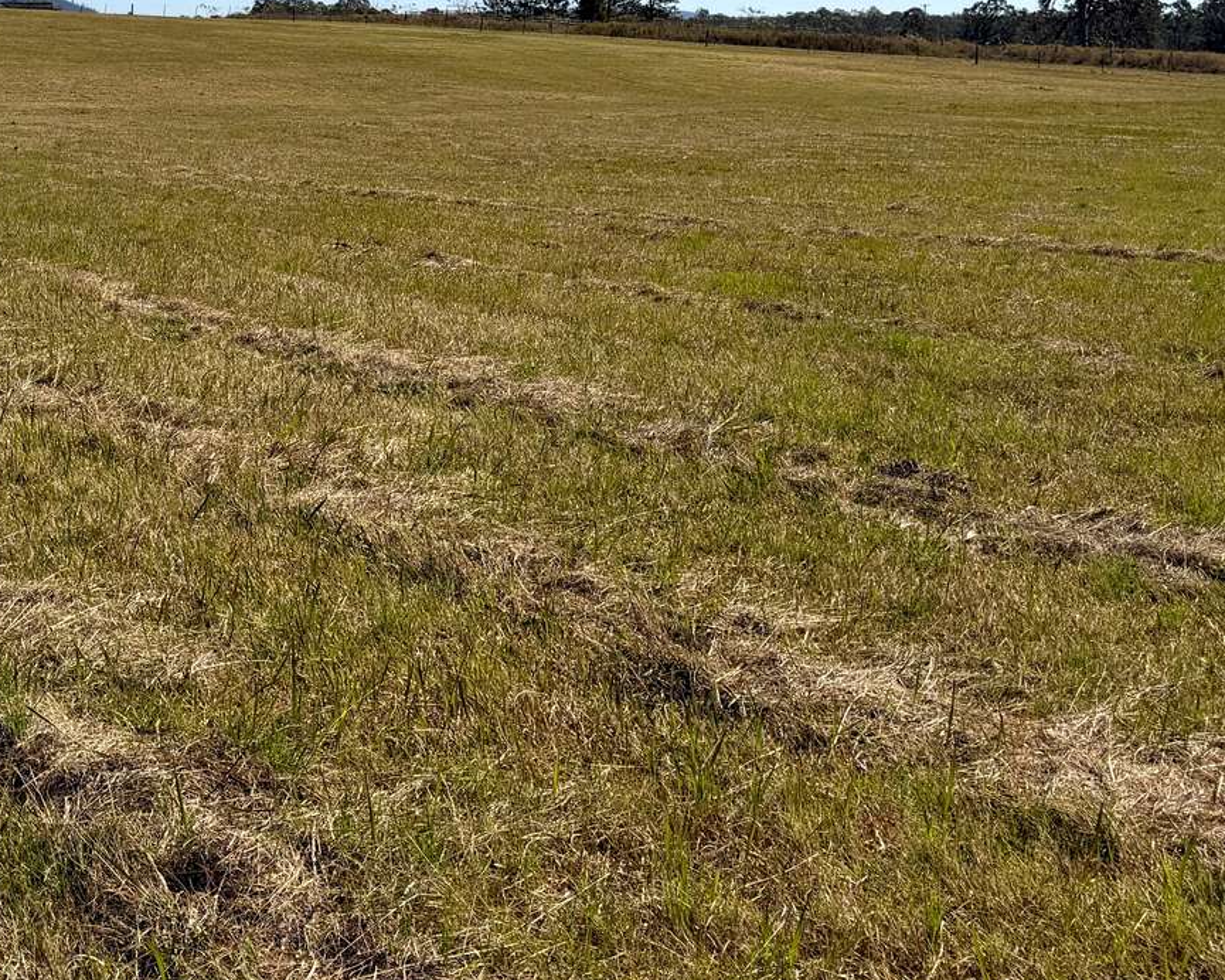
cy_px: 113
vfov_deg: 28.1
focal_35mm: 52
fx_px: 1885
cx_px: 343
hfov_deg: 35.4
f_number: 1.78
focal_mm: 6.76
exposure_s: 1/6711
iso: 80
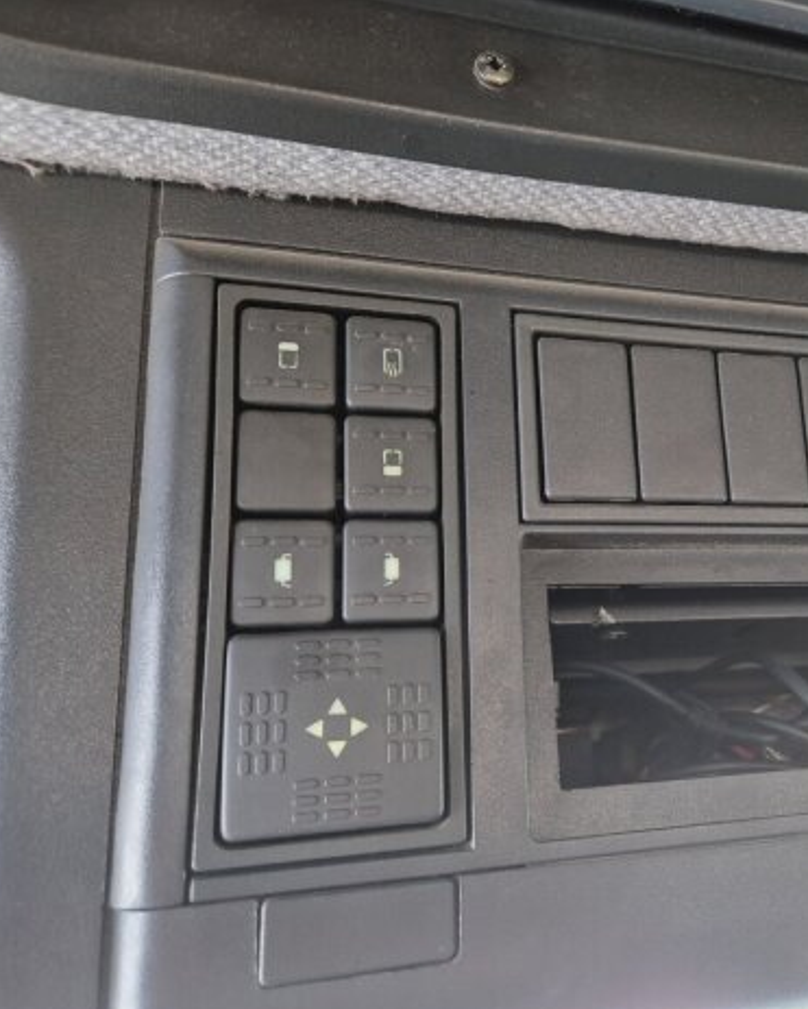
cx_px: 662
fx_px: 926
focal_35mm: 31
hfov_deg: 44.5
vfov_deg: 57.1
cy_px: 519
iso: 400
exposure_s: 1/100
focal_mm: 5.4
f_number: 1.8
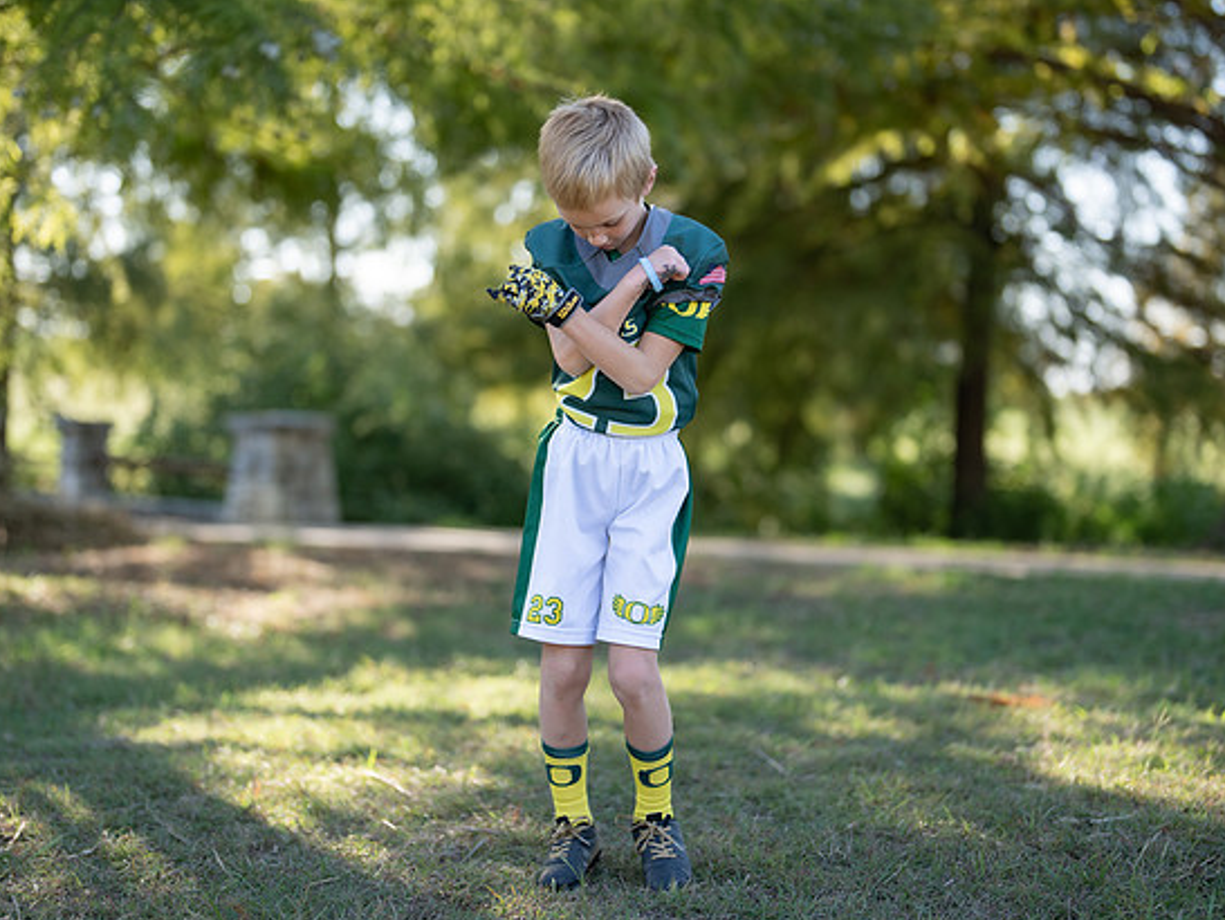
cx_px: 652
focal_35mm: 64
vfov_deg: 22.9
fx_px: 2266
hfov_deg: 30.2
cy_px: 453
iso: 100
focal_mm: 50
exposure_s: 1/1250
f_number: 1.2
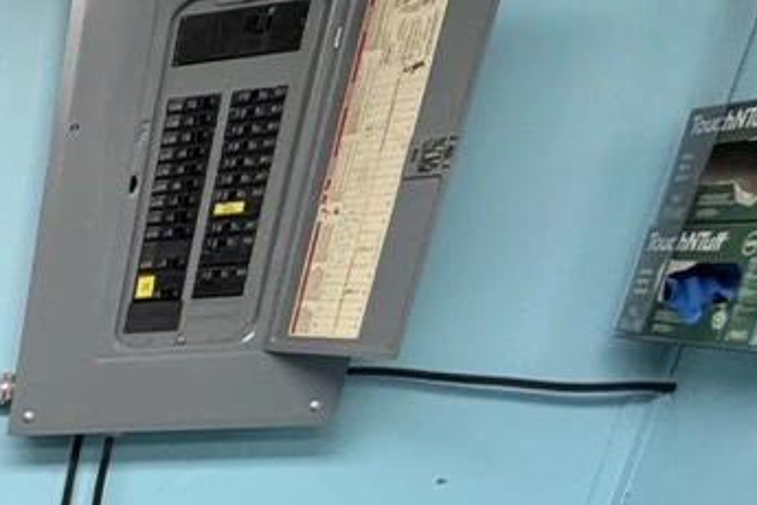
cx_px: -639
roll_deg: +4.9
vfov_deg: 20.7
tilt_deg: -23.7
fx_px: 1135
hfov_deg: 21.5
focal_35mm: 54
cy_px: 790
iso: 125
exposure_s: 1/64
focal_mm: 2.22
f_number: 2.2
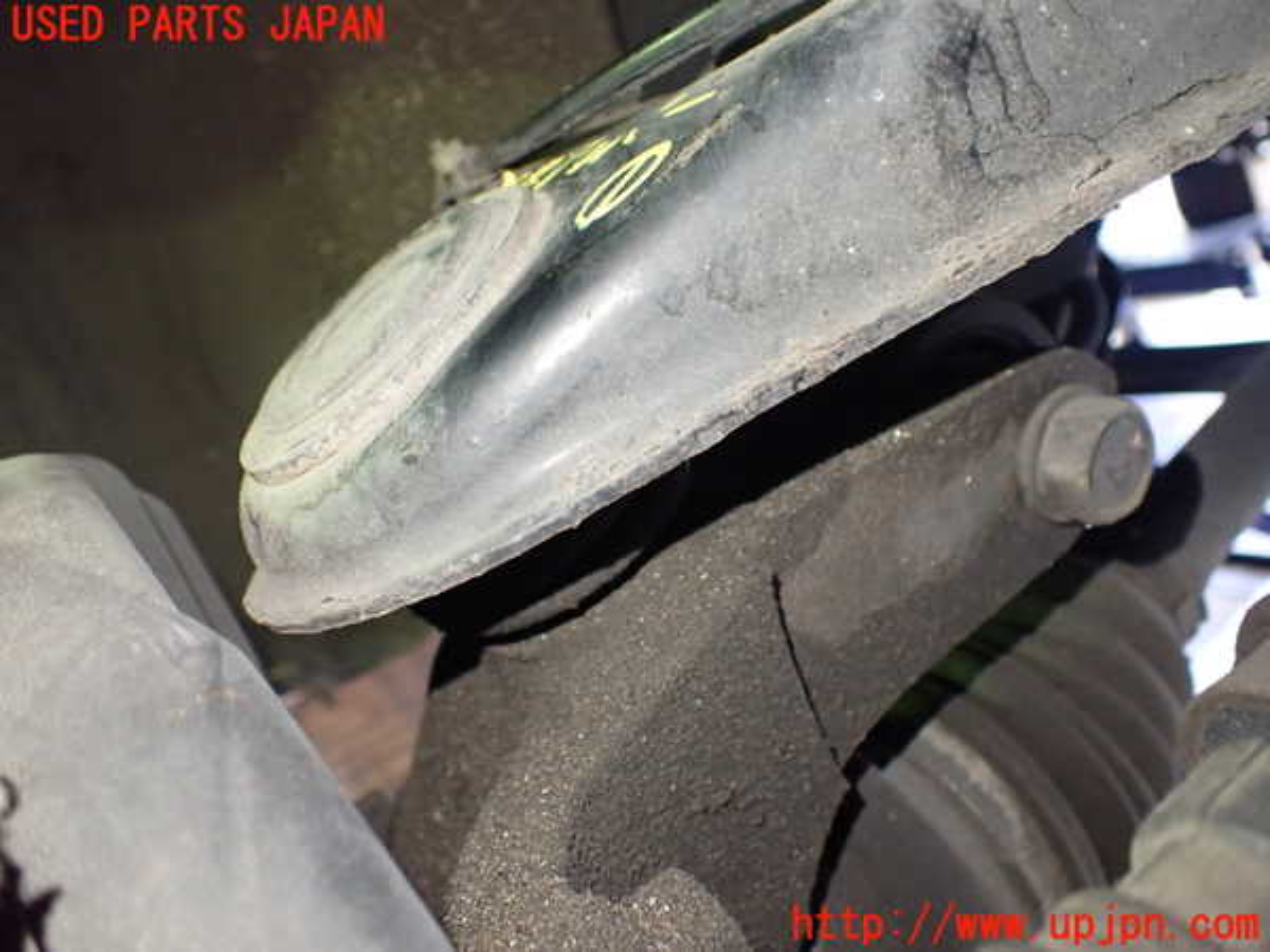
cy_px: 476
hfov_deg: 60.0
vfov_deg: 46.8
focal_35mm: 30
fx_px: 1101
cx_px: 635
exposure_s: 1/30
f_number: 2.3
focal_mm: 5.4
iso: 800
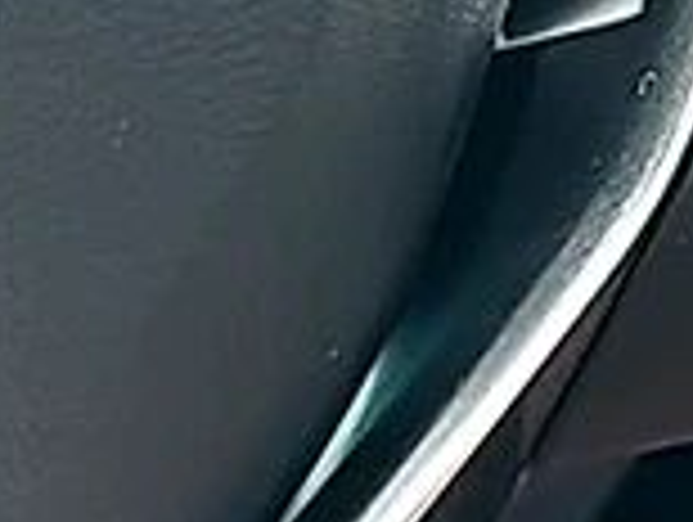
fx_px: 4271
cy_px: -448
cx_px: 1228
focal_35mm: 213
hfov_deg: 8.9
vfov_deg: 6.8
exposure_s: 1/353
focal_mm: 6.86
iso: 80
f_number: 1.78
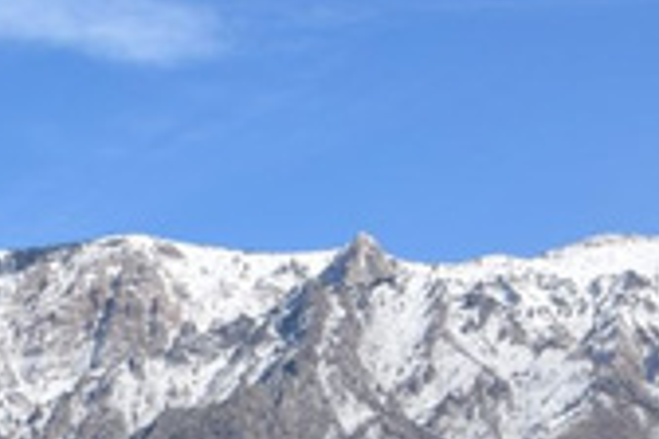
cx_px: 75
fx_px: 2195
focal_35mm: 120
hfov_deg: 16.9
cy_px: 419
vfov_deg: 11.3
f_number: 10
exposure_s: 1/400
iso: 200
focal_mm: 21
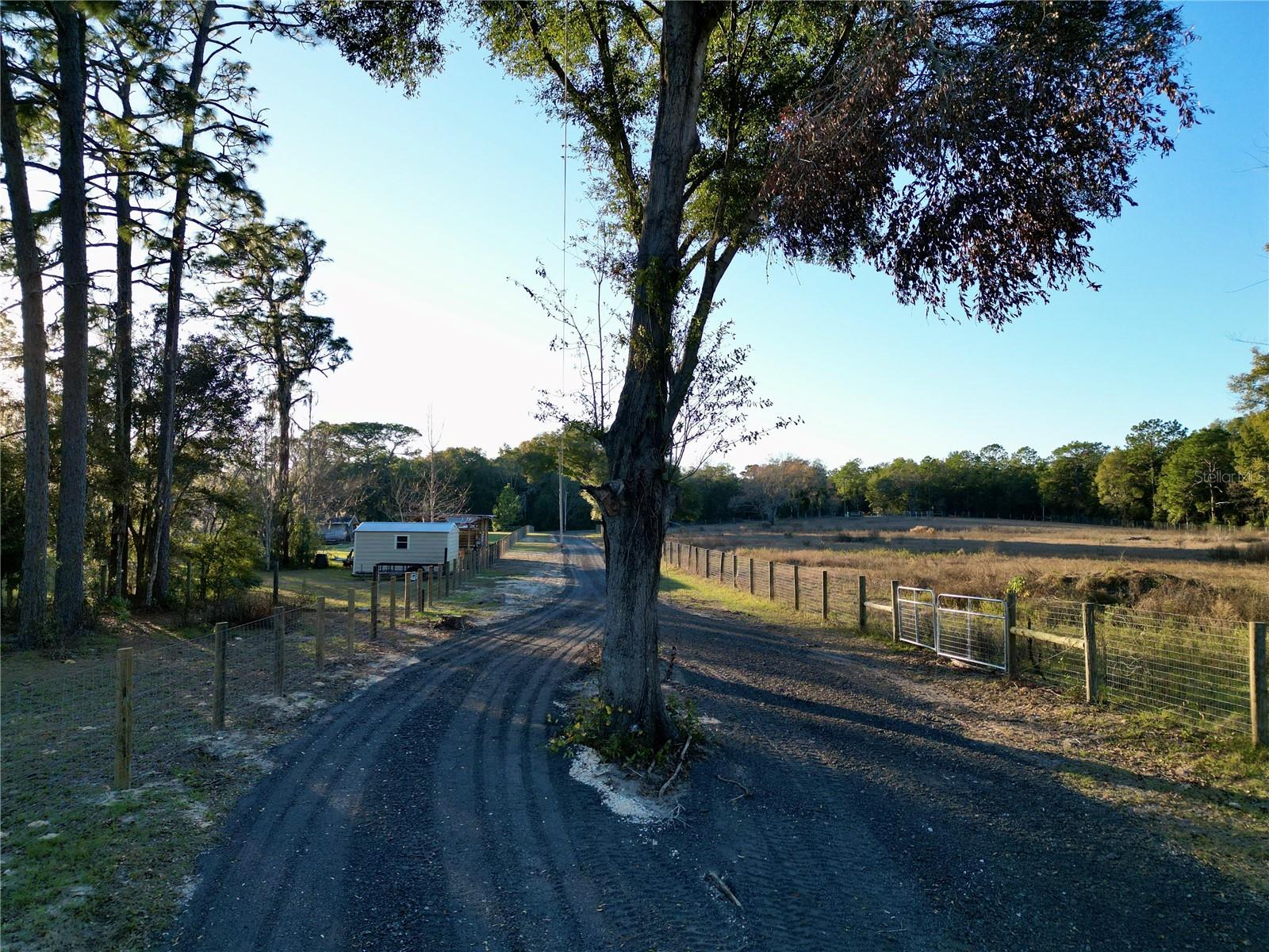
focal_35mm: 24
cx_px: 634
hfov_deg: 71.6
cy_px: 476
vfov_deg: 56.8
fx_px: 880
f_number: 1.7
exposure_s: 1/1000
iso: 100
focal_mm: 6.72
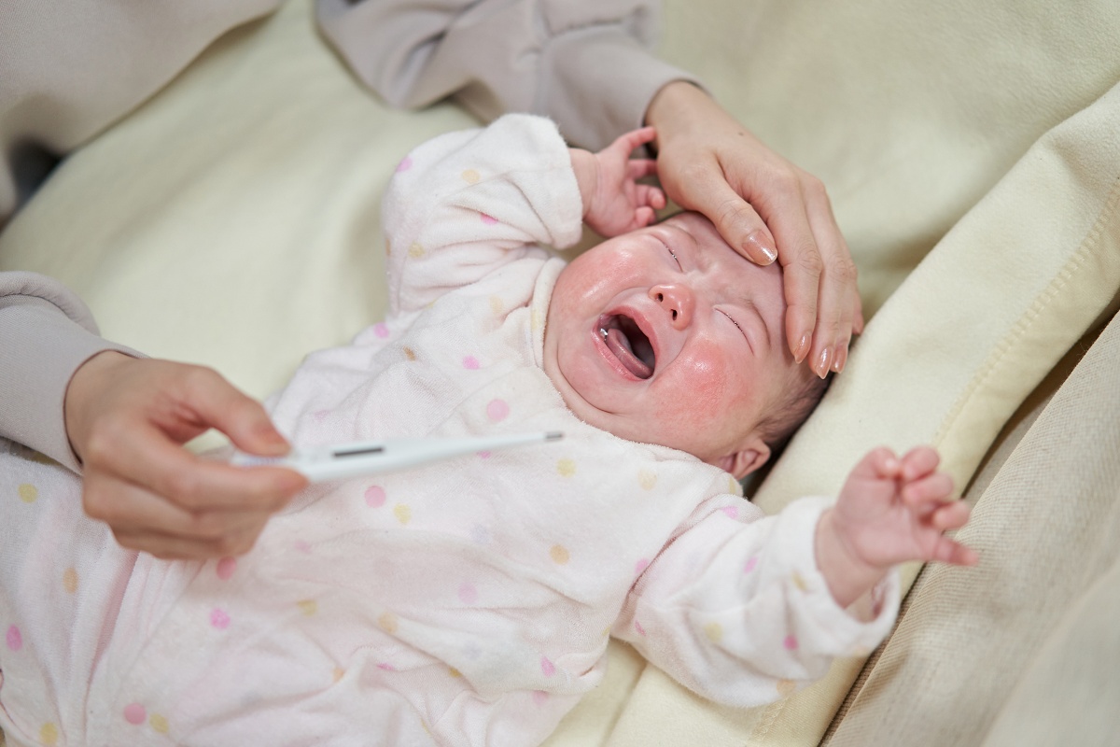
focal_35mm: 55
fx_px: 1711
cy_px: 374
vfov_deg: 24.6
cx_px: 560
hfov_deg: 36.2
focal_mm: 55
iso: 500
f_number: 2
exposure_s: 1/125
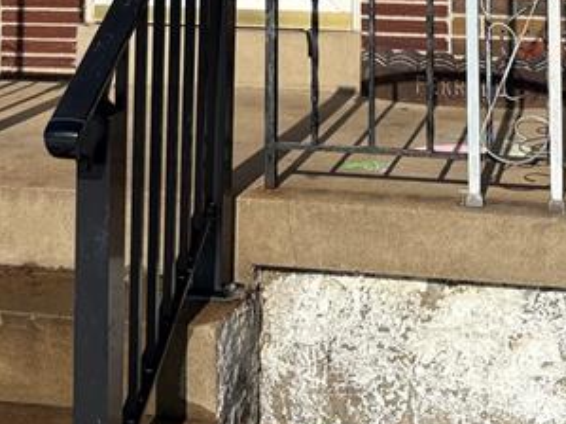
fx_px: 1455
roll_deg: -0.1
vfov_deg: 15.4
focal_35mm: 89
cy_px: -191
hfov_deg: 22.0
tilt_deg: +2.7
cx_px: 269
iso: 50
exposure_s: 1/5952
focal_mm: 5.96
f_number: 1.6
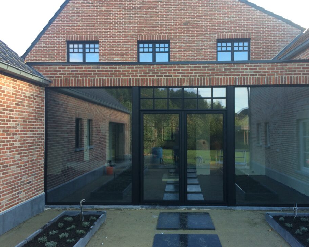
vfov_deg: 45.8
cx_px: 167
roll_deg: +0.8
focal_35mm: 32
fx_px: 293
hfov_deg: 55.6
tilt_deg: +1.0
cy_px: 125
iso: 32
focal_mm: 4.15
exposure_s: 1/130
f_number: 2.2
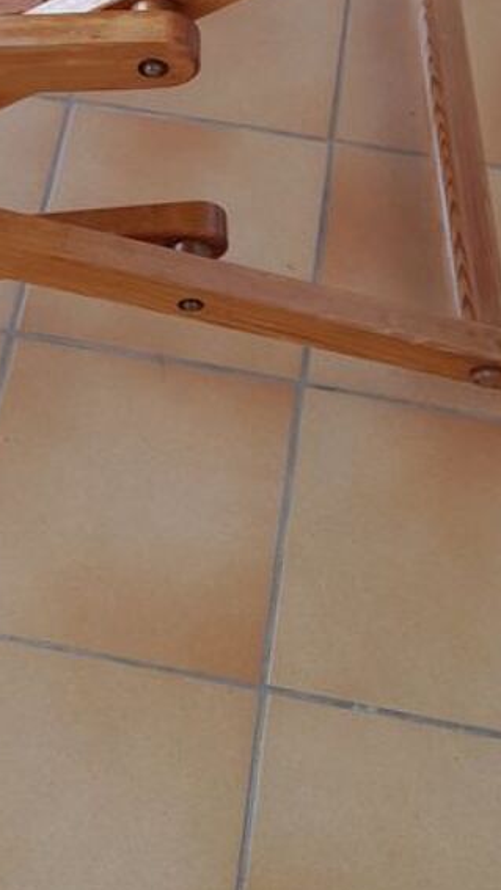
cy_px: 73
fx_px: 1511
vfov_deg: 31.2
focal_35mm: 64
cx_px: 132
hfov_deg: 18.7
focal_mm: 4.6
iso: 32
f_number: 2
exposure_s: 1/100
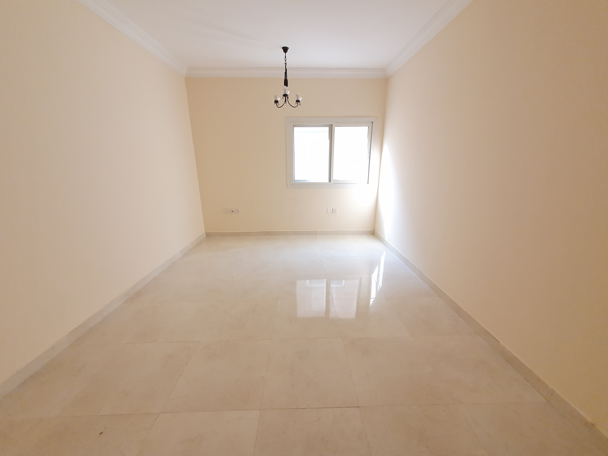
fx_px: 228
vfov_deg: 89.9
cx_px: 304
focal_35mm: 13
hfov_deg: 106.2
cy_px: 228
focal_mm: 1.8
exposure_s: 1/60
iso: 250
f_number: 2.2
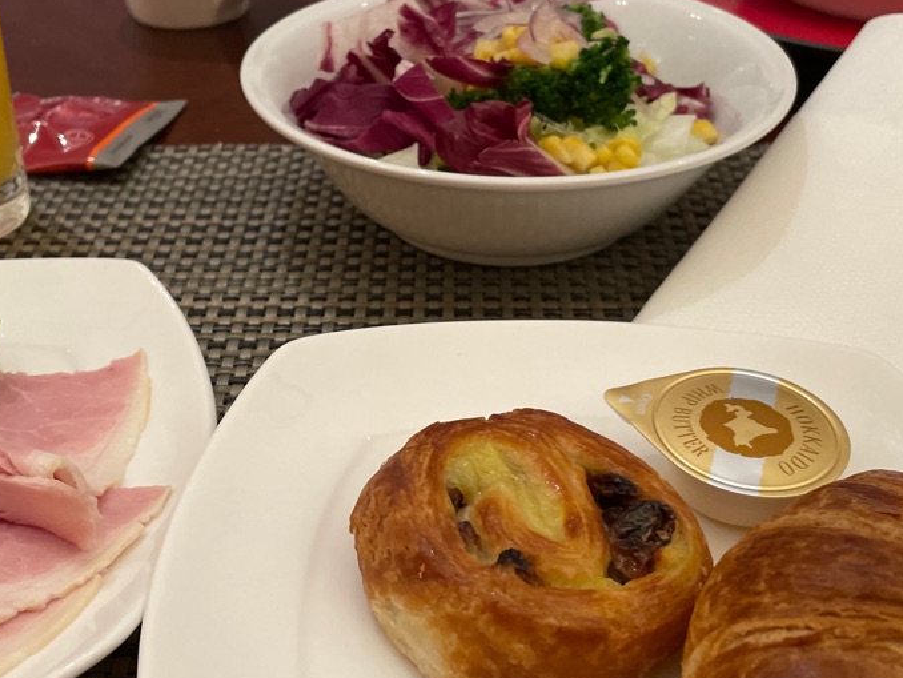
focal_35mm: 46
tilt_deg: -31.7
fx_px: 1200
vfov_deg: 31.5
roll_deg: +1.4
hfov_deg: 41.2
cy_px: 317
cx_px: 406
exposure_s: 1/50
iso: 250
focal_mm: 4.2
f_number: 1.6
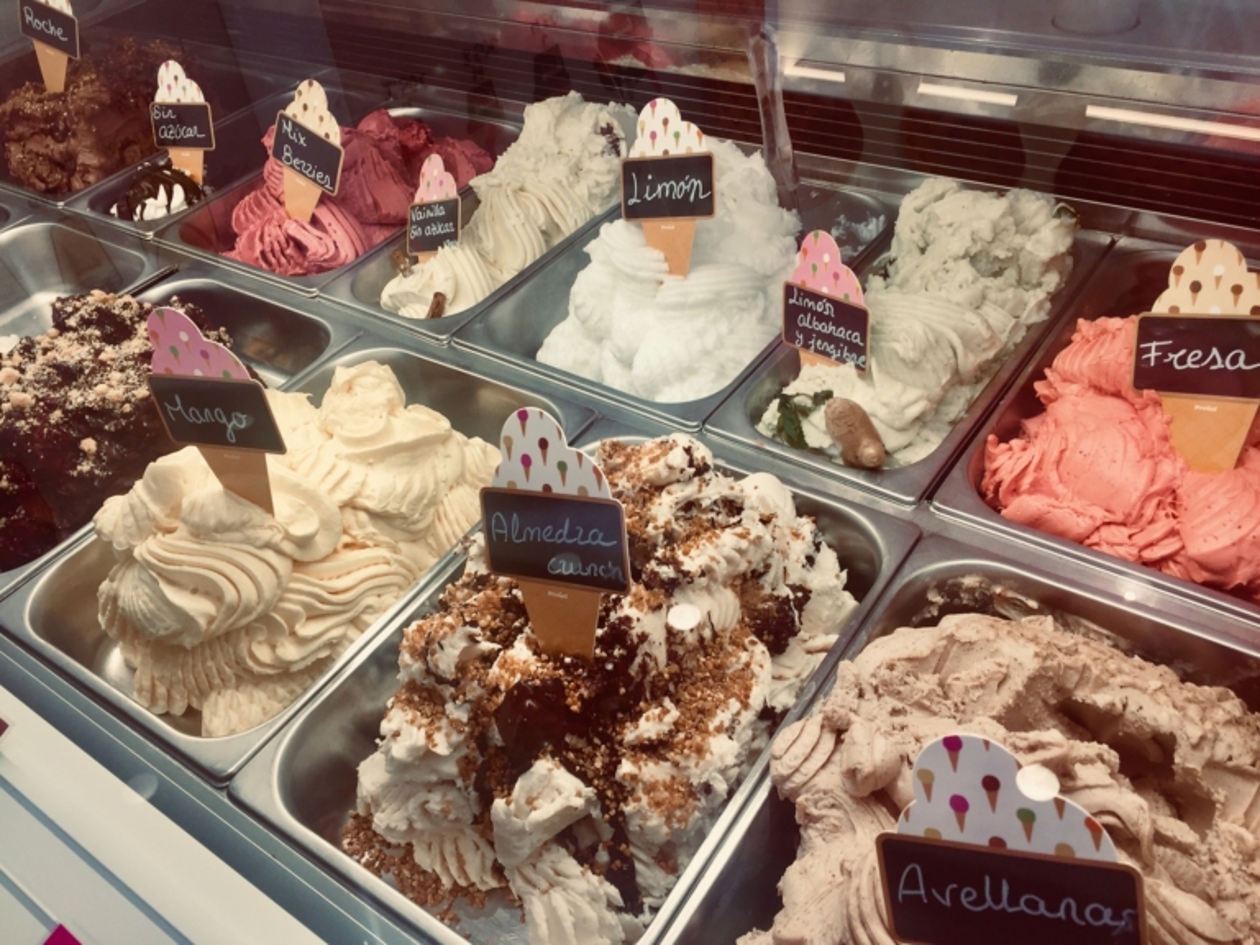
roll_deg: +8.6
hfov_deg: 61.7
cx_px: 630
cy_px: 472
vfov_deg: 48.2
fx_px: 1056
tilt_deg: -38.3
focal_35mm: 29
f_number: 2.2
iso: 32
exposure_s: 1/111
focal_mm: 4.15
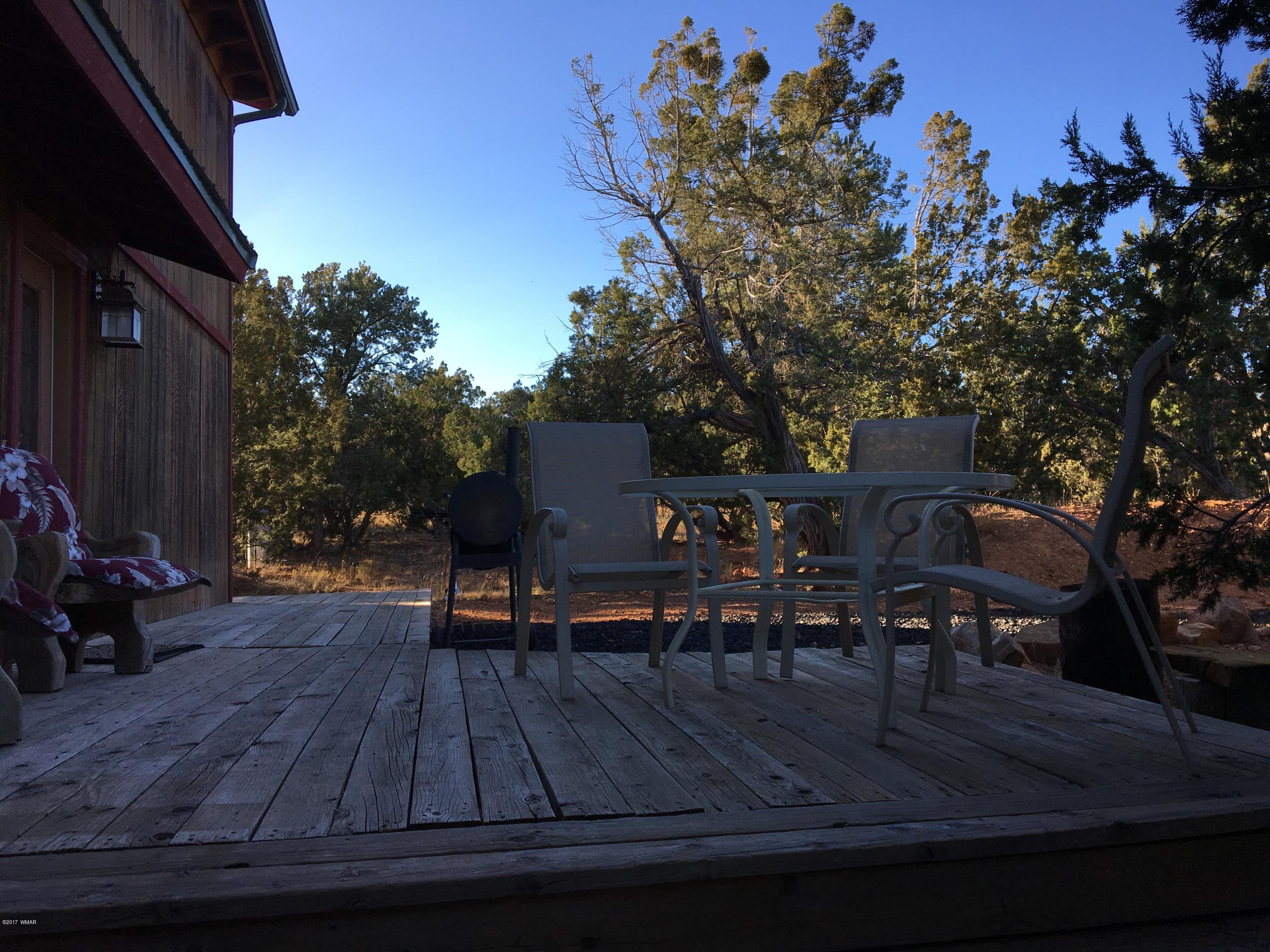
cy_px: 476
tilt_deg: +4.4
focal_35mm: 29
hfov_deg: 61.7
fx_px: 1064
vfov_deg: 48.2
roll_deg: +1.0
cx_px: 635
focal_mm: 4.15
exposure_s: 1/463
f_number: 2.2
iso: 25
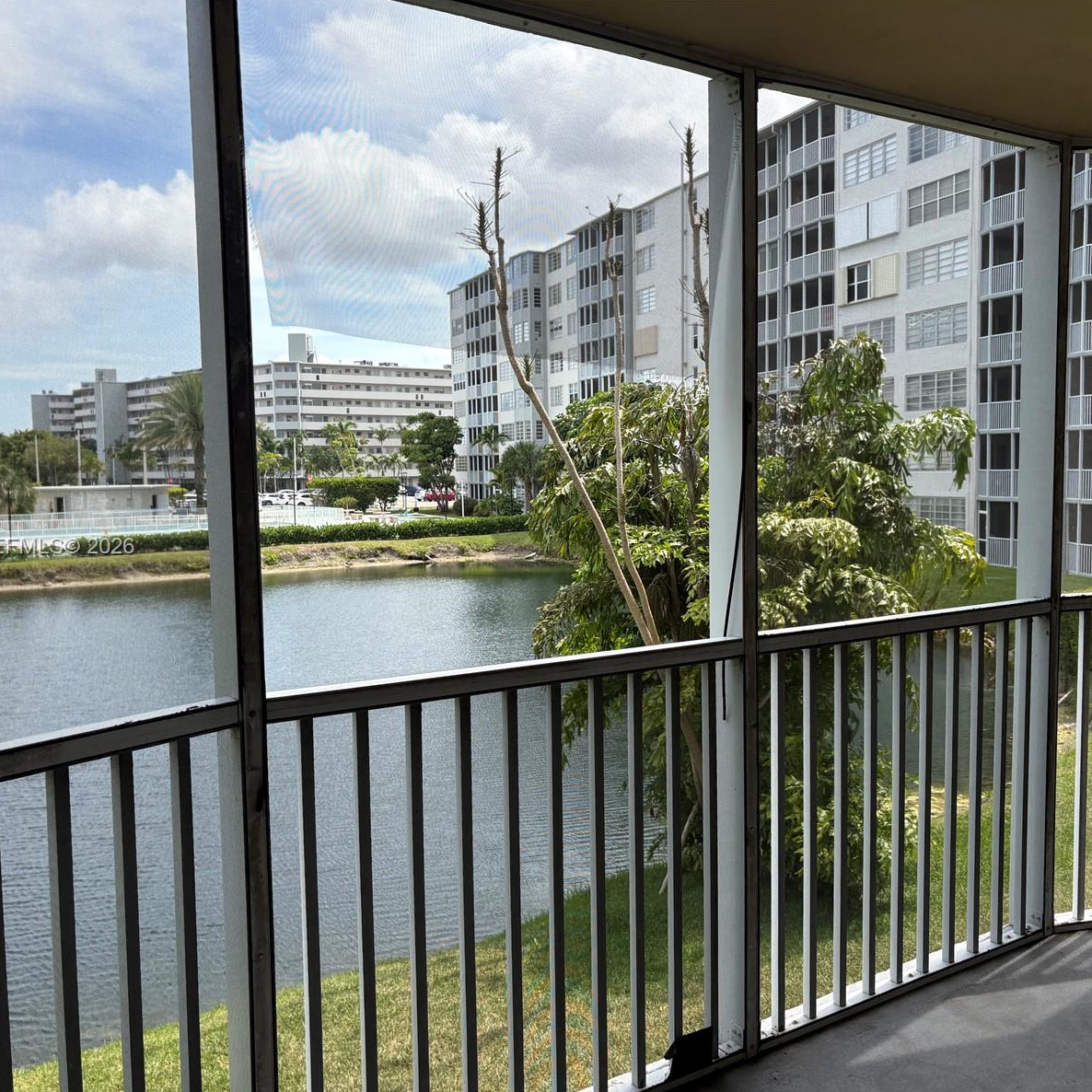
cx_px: 585
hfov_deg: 52.5
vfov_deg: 52.5
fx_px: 1106
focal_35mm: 31
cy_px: 548
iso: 50
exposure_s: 1/1517
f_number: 1.6
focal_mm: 5.96
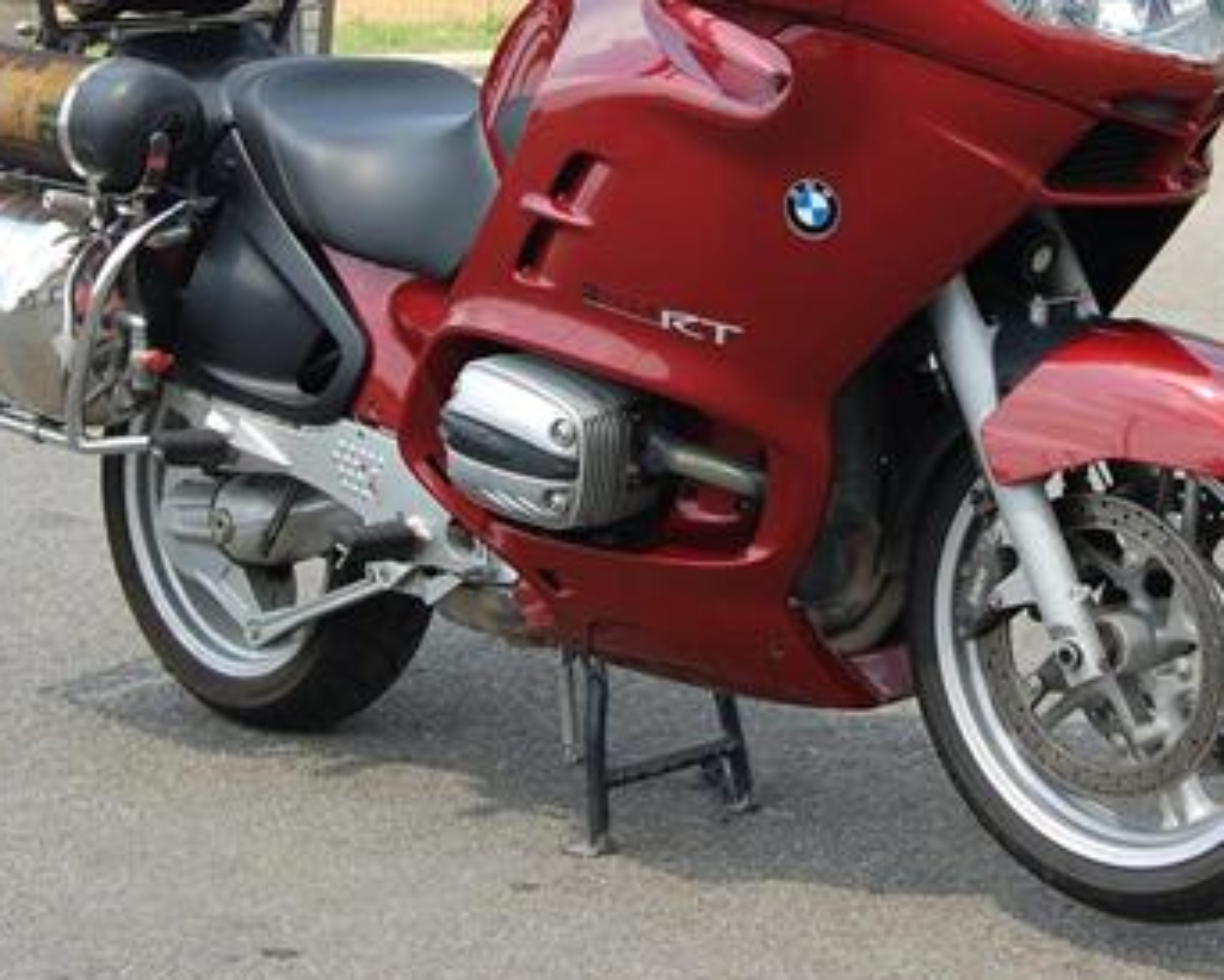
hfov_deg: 21.4
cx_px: 787
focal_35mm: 89
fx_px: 3226
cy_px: 168
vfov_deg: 17.1
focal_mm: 30
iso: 200
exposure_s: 1/200
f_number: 7.1
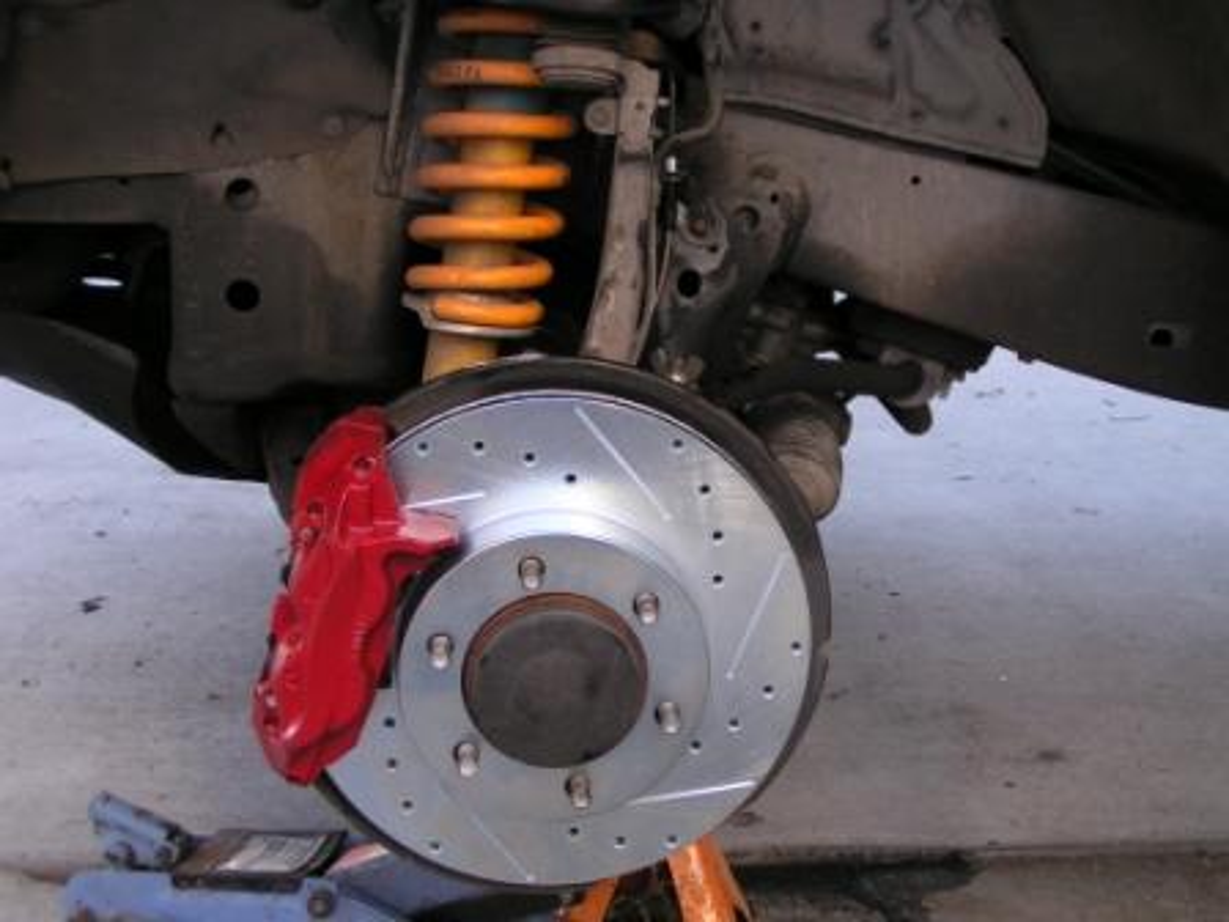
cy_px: 461
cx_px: 614
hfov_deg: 40.4
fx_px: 1669
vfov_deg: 30.9
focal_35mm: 47
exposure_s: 1/60
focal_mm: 7.3
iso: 50
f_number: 3.5
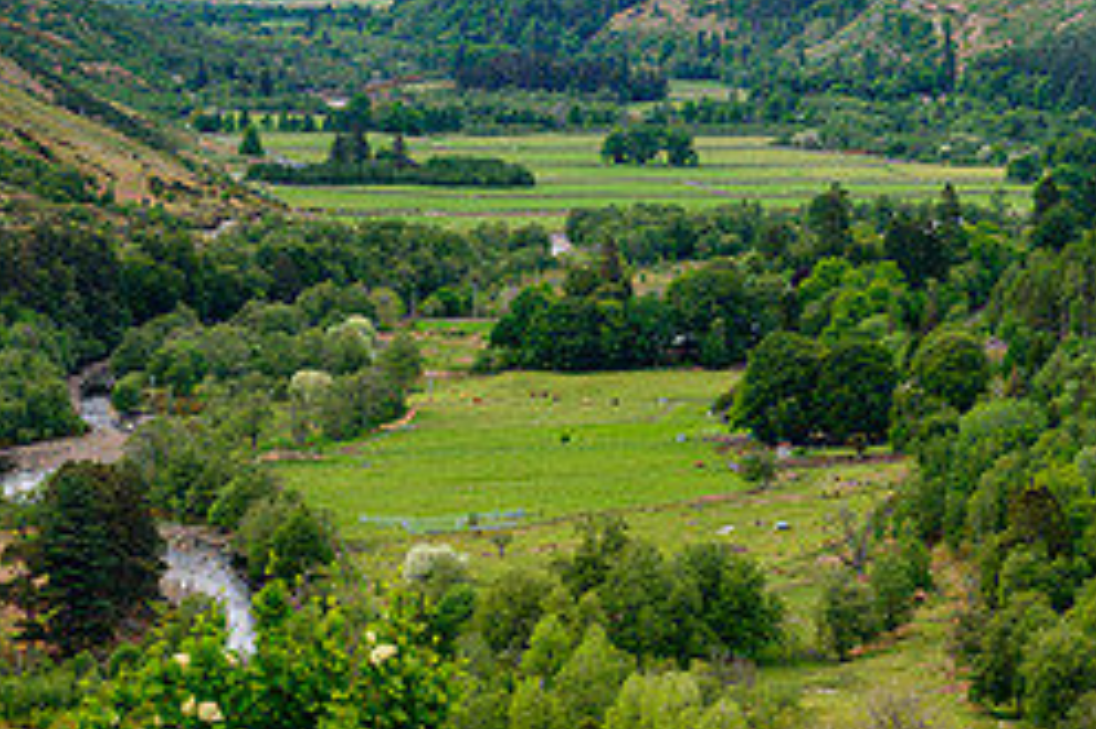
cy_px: -38
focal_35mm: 131
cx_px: 464
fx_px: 3985
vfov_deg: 10.4
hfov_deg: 15.7
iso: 160
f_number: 8
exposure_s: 1/60
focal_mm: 56
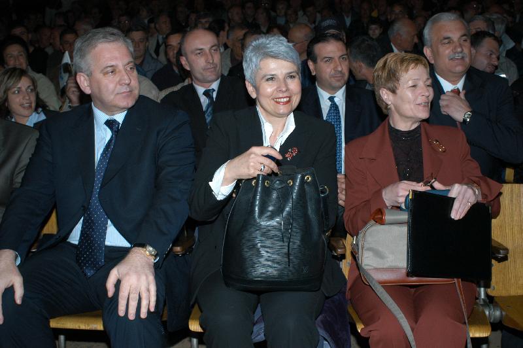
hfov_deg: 46.4
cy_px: 174
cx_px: 262
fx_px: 610
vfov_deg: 31.8
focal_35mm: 42
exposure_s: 1/60
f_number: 5.6
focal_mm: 28
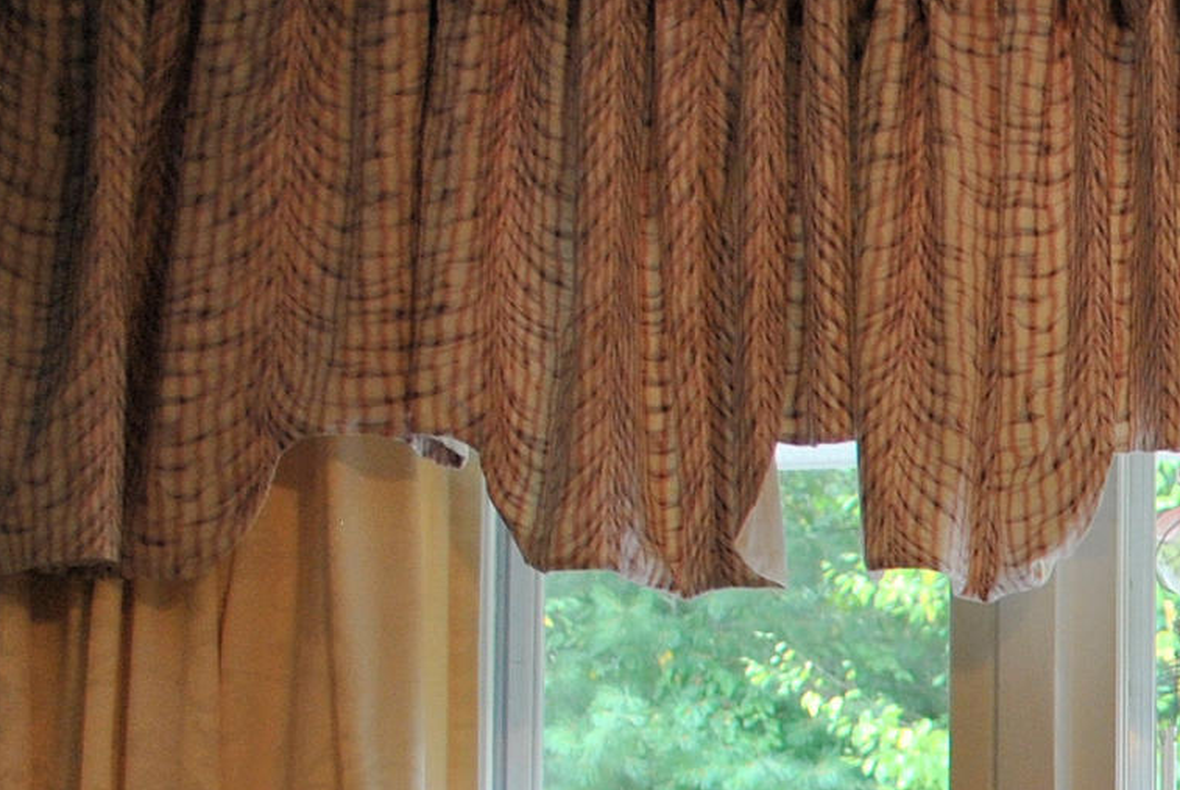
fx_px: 3512
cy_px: 1286
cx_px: 2036
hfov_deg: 16.4
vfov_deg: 12.1
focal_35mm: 107
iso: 220
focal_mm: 18
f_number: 3.5
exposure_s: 1/30
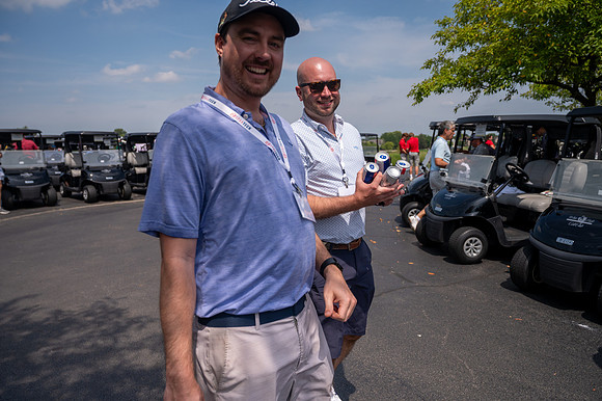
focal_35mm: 27
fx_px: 451
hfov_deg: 67.4
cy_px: 200
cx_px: 301
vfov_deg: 47.9
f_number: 4
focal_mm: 27
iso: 250
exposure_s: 1/4000
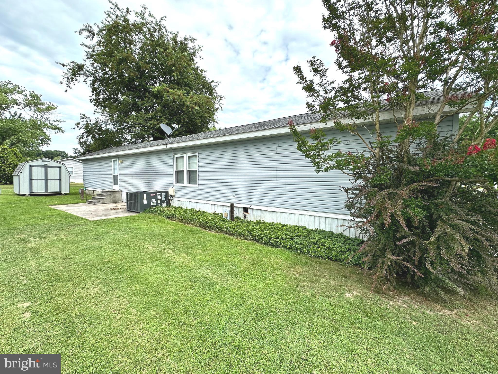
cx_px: 249
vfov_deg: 85.7
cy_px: 187
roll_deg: -1.1
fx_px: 201
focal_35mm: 14
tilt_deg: -2.6
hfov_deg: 102.1
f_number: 2.2
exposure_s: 1/947
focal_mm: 2.22
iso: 40
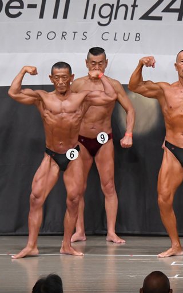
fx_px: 2250
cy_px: 146
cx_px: 208
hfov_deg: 4.6
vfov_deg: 7.4
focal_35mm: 282
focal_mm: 122
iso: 5000
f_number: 5.6
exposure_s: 1/400
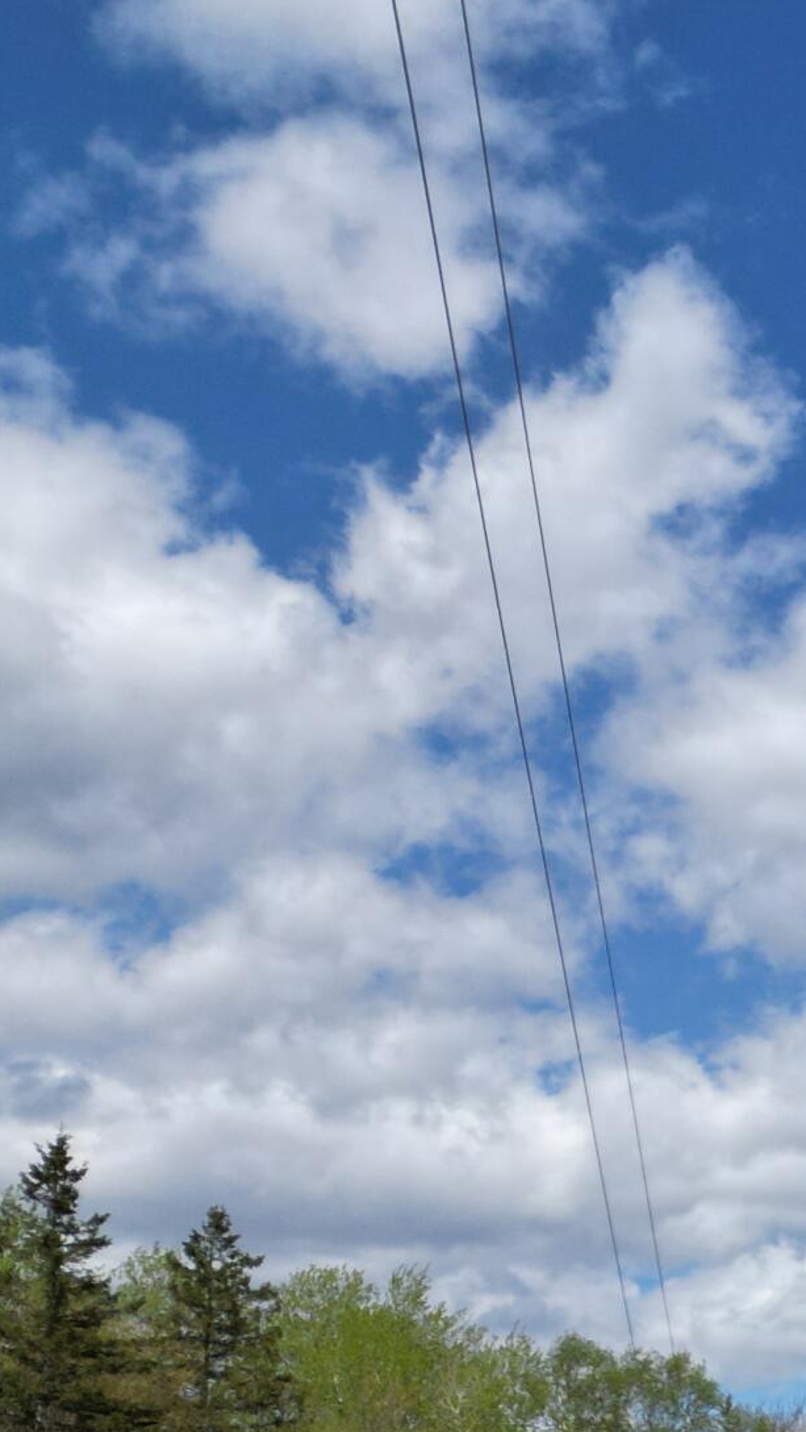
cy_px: 1432
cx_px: 1905
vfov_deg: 27.6
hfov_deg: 13.0
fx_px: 2734
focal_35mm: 72
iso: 110
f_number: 1.7
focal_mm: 6.72
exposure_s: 1/4000
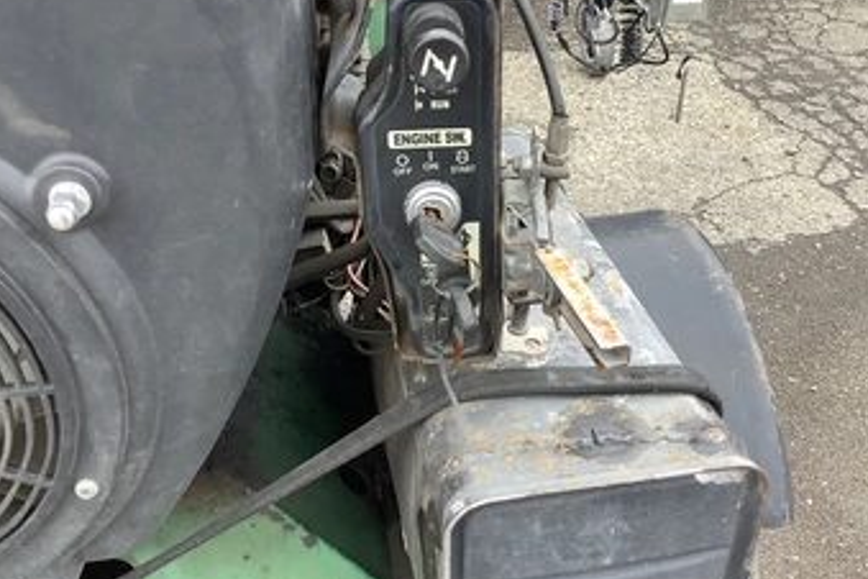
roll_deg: +0.2
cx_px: 443
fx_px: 916
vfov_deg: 35.0
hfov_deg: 50.7
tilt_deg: -38.0
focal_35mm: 38
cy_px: 305
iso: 80
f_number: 2.4
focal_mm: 3.3
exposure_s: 1/120
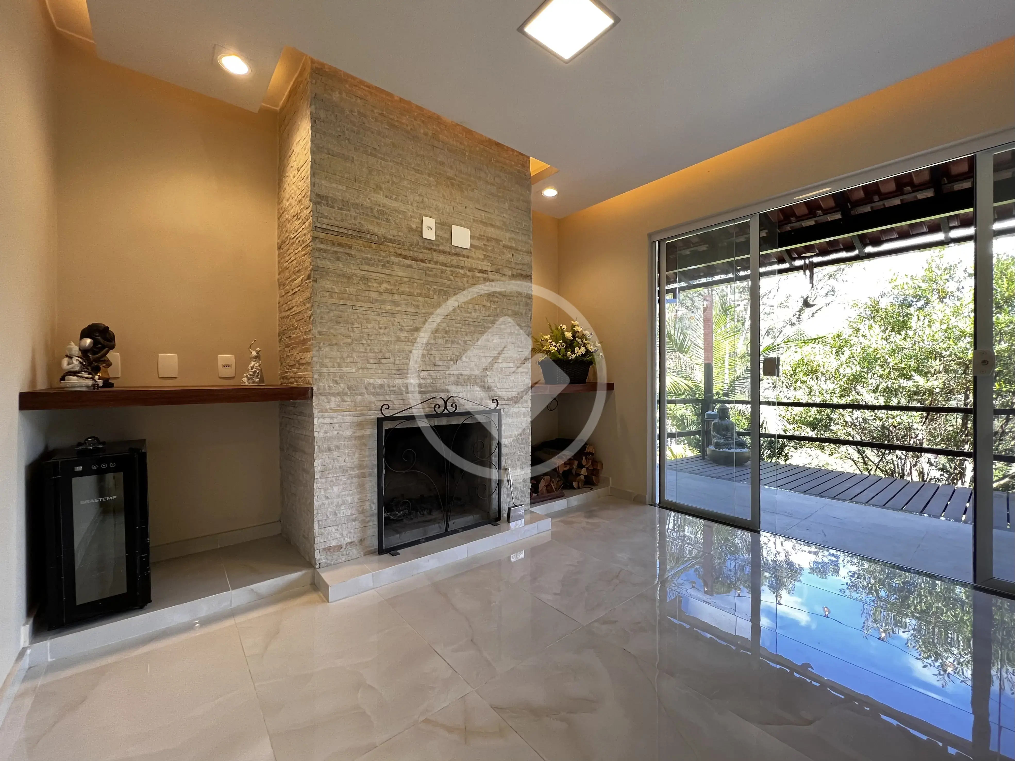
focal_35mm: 13
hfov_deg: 106.2
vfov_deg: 89.9
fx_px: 381
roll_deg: -0.7
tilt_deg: -1.5
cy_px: 380
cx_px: 508
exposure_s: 1/120
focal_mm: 1.57
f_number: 1.8
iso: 125
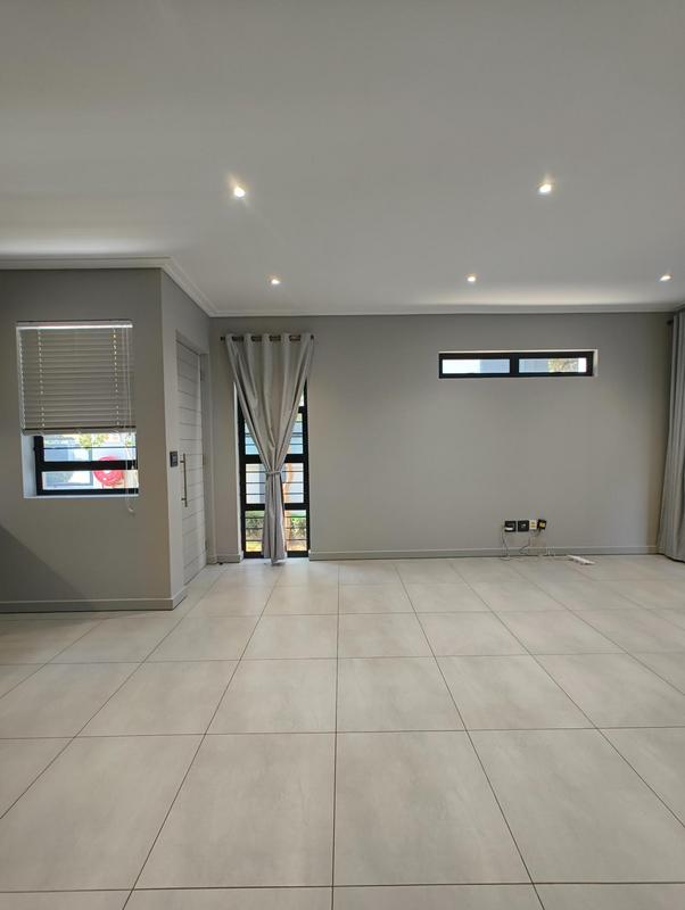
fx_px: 369
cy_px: 455
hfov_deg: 85.8
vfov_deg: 102.0
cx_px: 342
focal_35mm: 14
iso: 661
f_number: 2.2
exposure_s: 1/50
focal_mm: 2.15
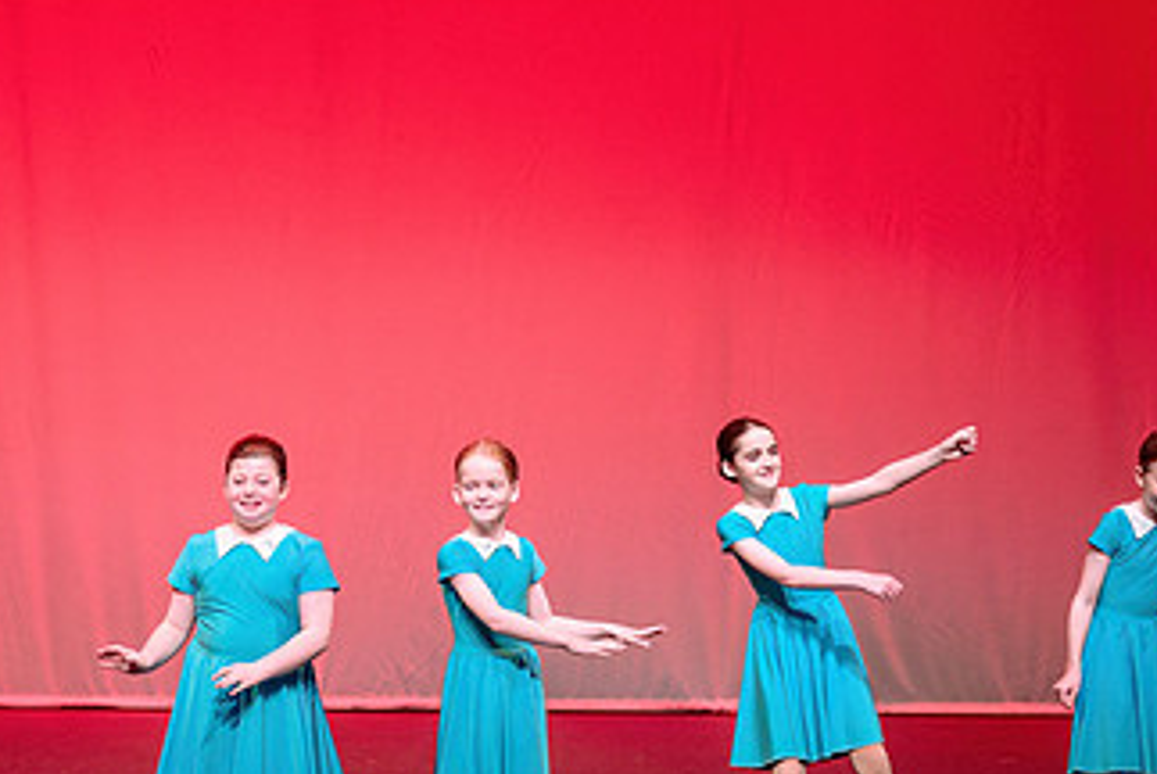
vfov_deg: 7.1
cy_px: 436
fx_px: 6208
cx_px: 290
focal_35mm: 193
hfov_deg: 10.6
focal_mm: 102
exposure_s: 1/500
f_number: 2.8
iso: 1250
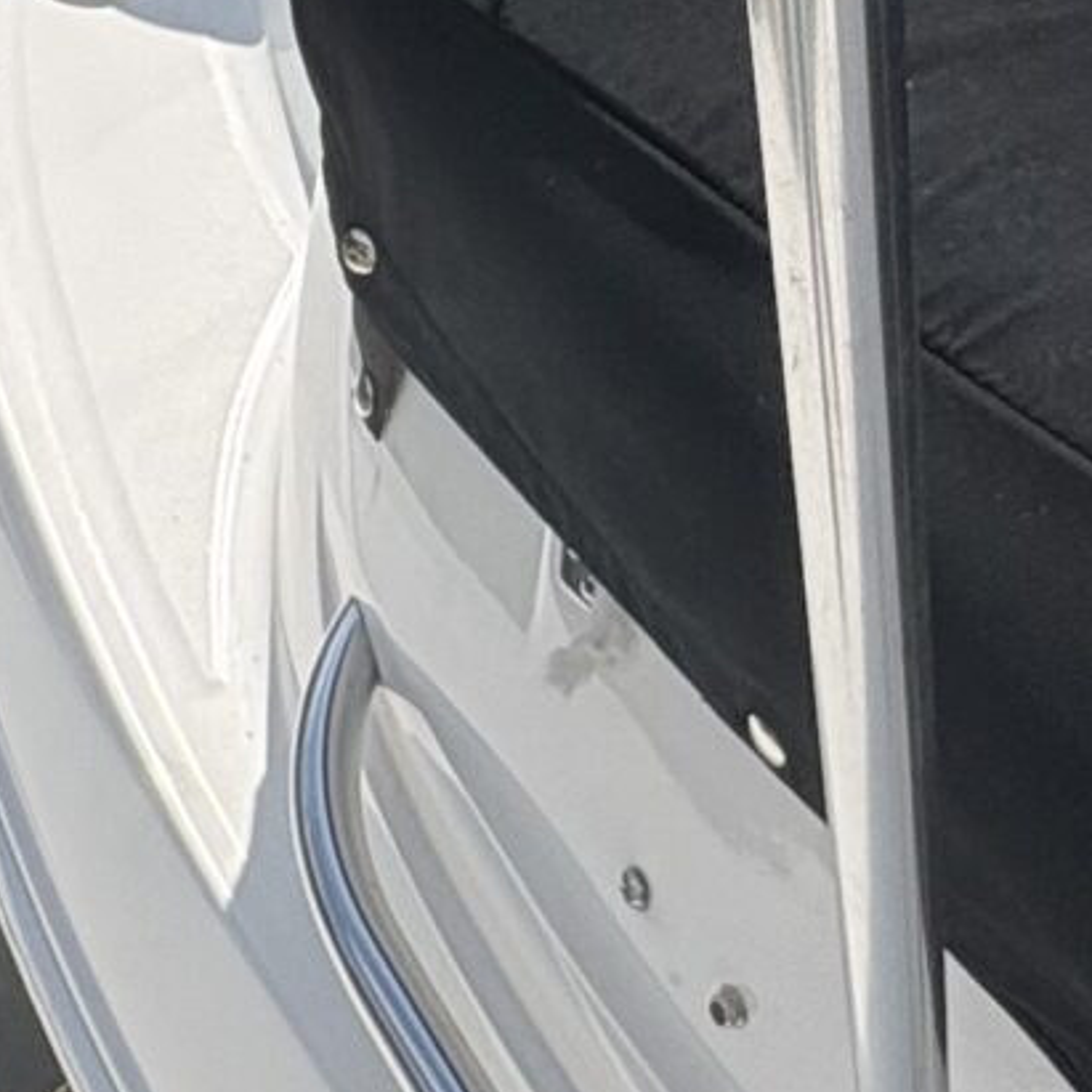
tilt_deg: -39.6
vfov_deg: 22.1
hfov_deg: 22.5
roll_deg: +0.5
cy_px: 175
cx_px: 563
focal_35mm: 77
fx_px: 2748
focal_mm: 2.22
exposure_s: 1/2985
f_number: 2.2
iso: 50
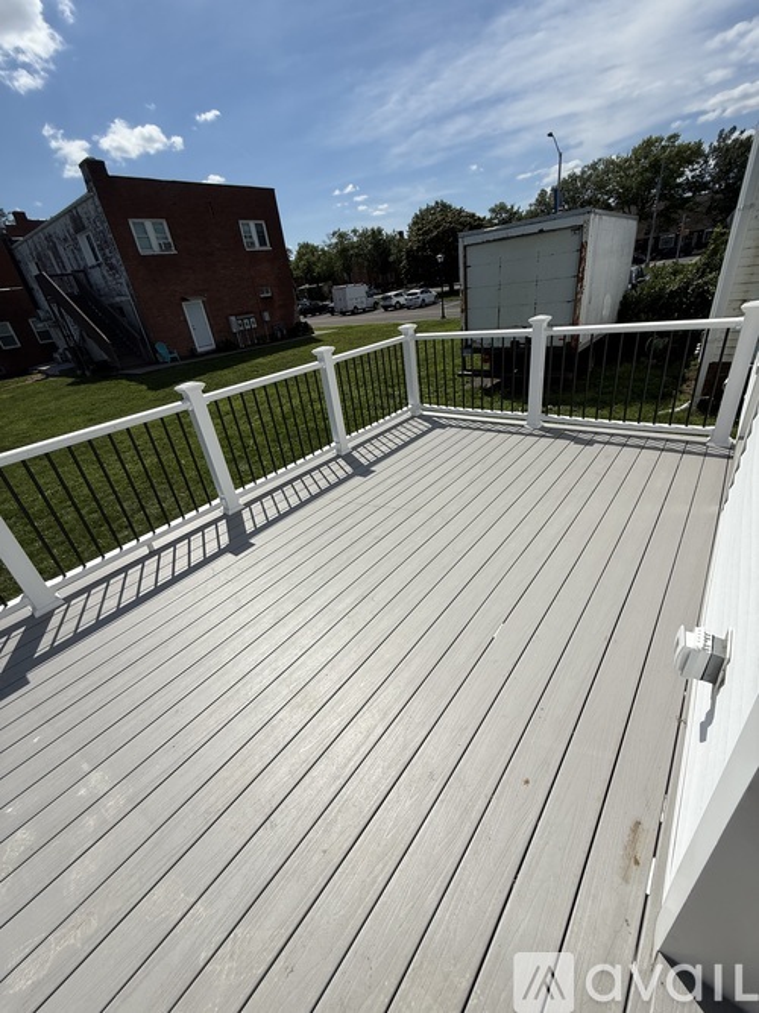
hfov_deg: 85.7
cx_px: 380
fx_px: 409
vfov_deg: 102.1
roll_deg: +7.6
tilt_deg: -30.5
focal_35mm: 14
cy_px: 506
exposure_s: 1/4762
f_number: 2.2
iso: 50
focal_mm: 2.22
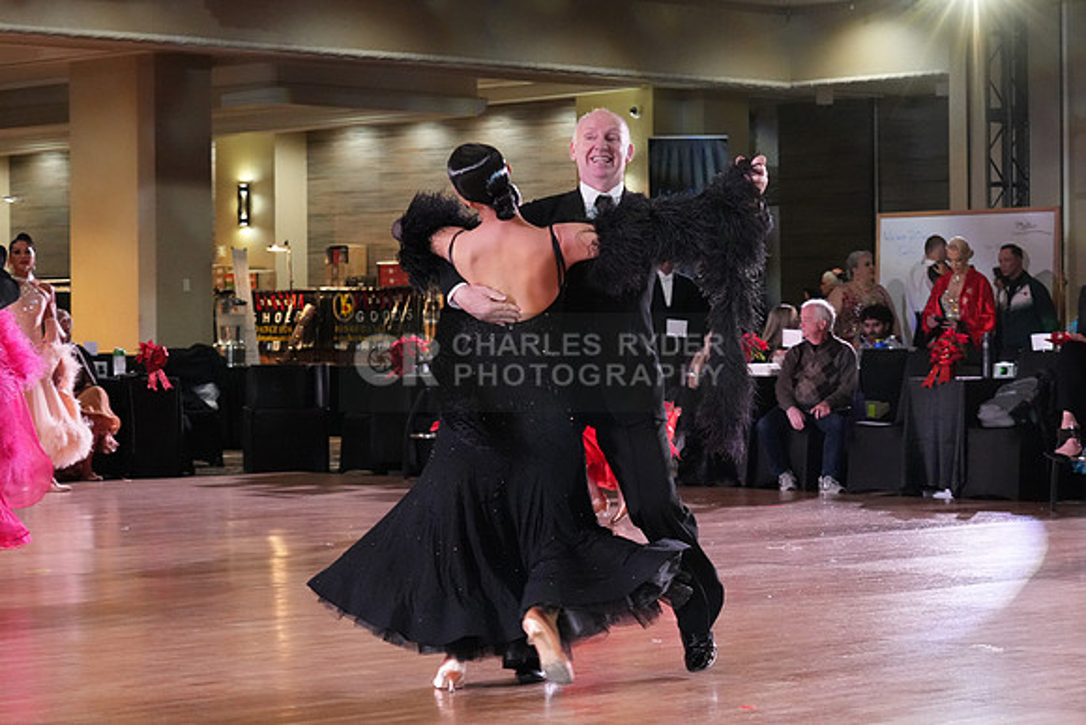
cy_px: 362
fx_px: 2987
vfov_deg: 13.8
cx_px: 543
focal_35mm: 99
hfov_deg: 20.6
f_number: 5.6
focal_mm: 66
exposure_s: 1/320
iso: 5000
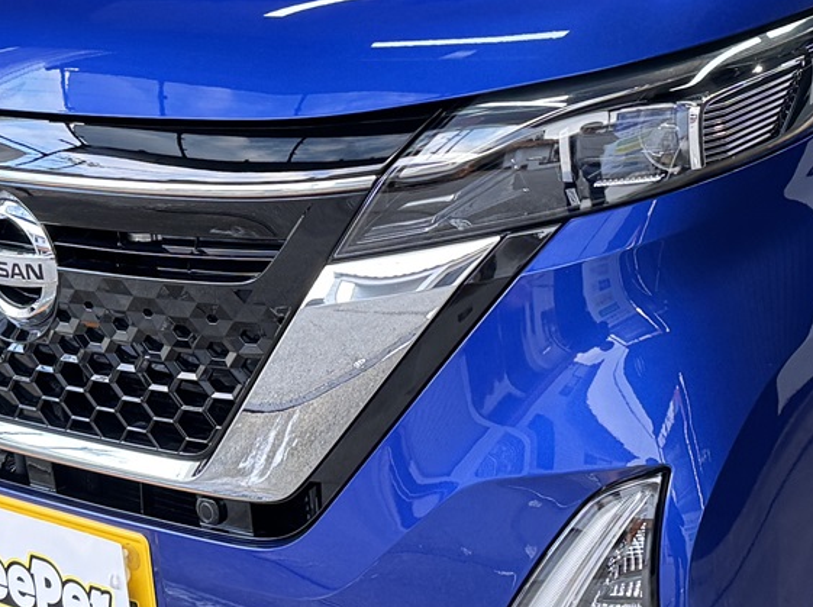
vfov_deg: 32.1
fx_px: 1032
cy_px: 138
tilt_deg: -10.1
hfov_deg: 42.2
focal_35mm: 44
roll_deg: +3.8
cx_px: 570
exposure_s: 1/120
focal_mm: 6.76
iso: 200
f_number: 1.78
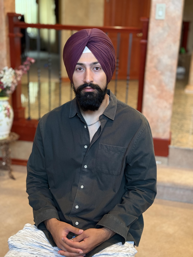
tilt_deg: -16.6
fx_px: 357
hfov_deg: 30.3
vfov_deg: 39.7
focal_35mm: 48
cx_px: 96
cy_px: 128
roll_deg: -1.5
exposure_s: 1/40
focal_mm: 6.76
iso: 400
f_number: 1.78
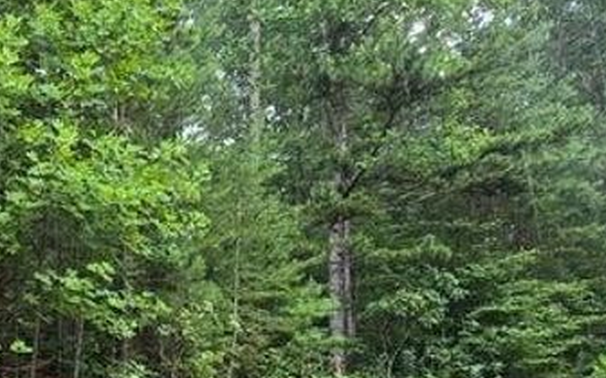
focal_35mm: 42
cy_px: 425
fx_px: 694
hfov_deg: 38.6
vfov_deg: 27.7
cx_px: -69
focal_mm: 2.2
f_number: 2.2
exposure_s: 1/60
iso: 64
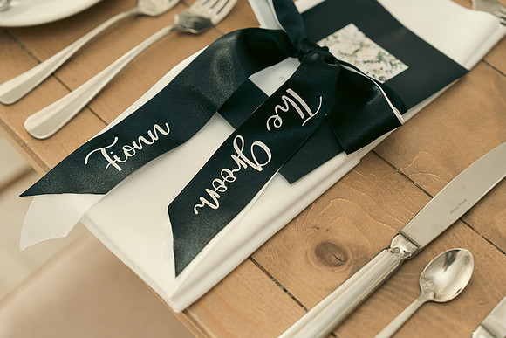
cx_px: 253
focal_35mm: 64
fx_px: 900
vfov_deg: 21.3
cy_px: 169
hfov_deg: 31.4
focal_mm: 64
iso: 2500
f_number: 3.5
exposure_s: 1/200
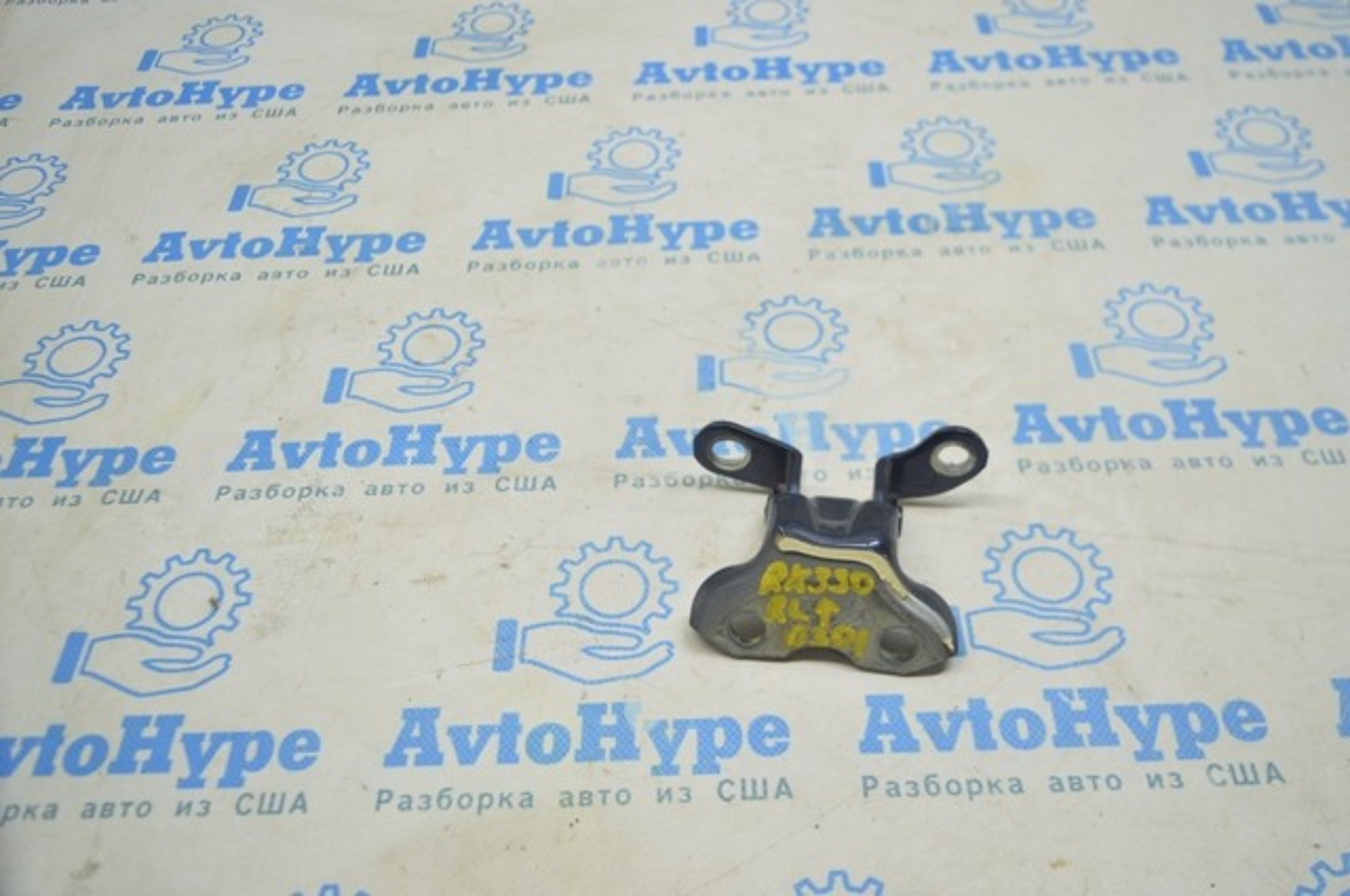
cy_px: 448
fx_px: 1236
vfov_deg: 39.9
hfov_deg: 57.3
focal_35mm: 33
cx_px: 675
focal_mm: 22
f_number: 3.8
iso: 400
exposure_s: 1/50
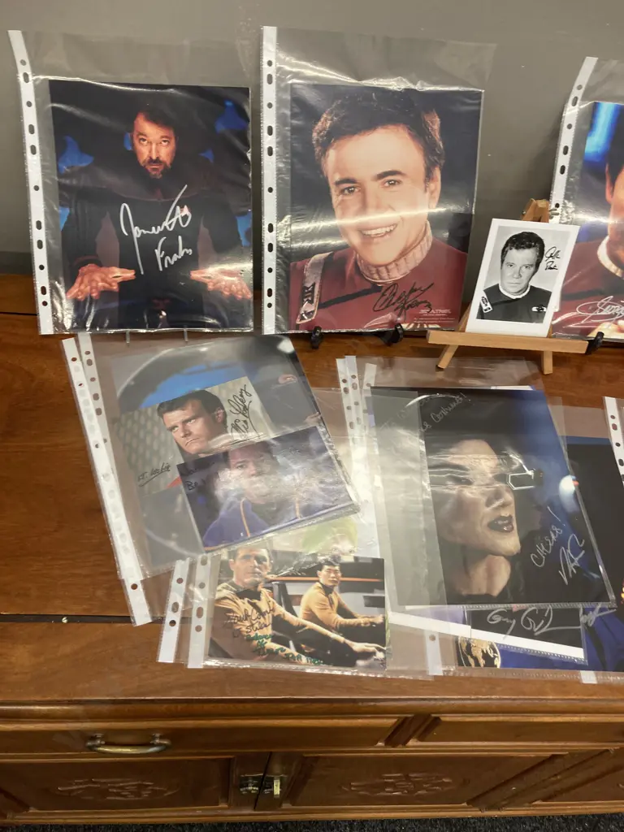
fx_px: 673
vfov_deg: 63.4
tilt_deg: -51.1
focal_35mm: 28
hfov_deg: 49.7
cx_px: 312
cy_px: 416
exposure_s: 1/50
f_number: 1.8
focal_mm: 3.99
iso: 80
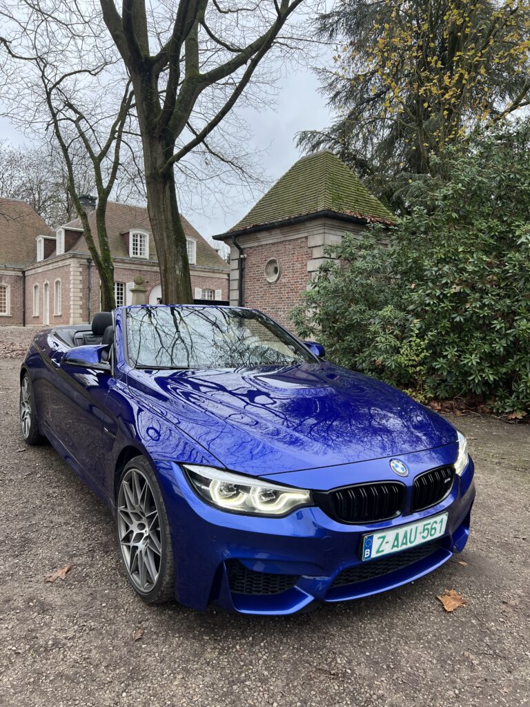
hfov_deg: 53.1
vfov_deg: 67.3
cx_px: 265
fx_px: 531
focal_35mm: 26
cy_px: 354
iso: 50
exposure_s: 1/121
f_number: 1.5
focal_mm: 5.7
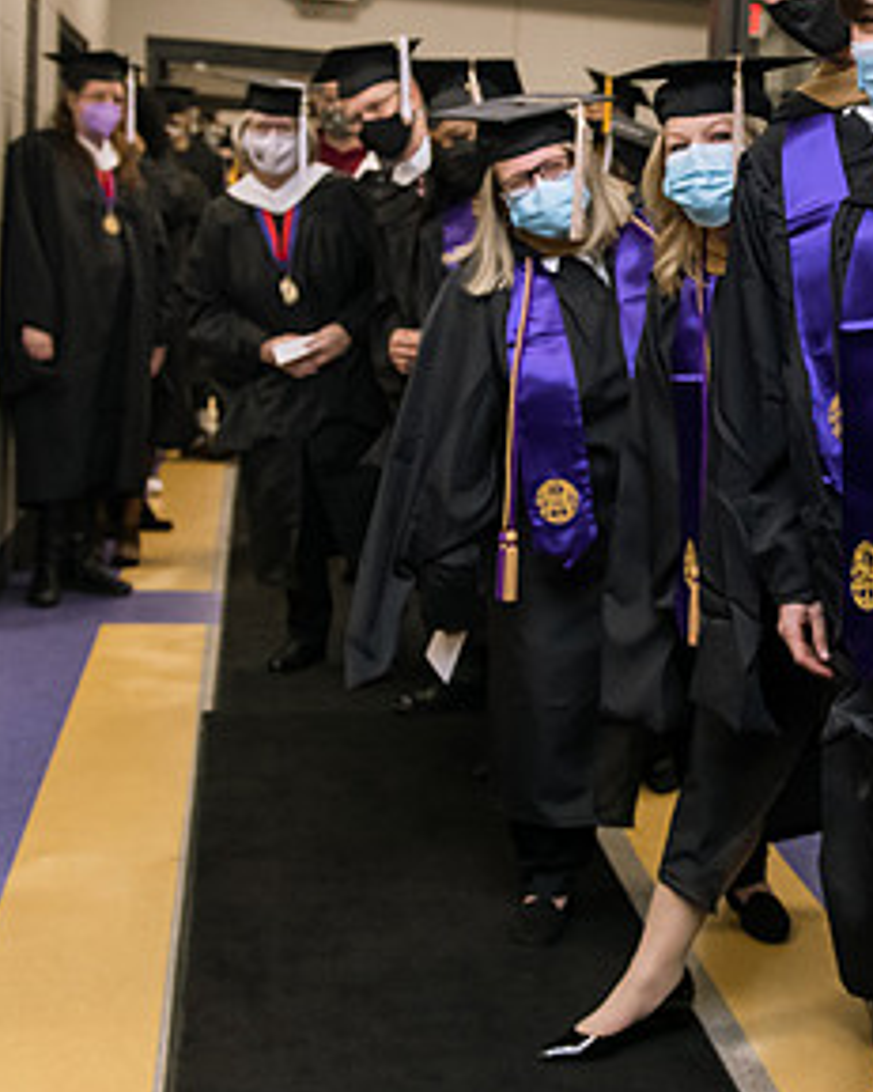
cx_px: 873
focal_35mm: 64
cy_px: 444
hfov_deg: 22.9
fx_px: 2068
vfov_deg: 29.5
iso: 1600
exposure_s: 1/160
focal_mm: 34
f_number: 4.5
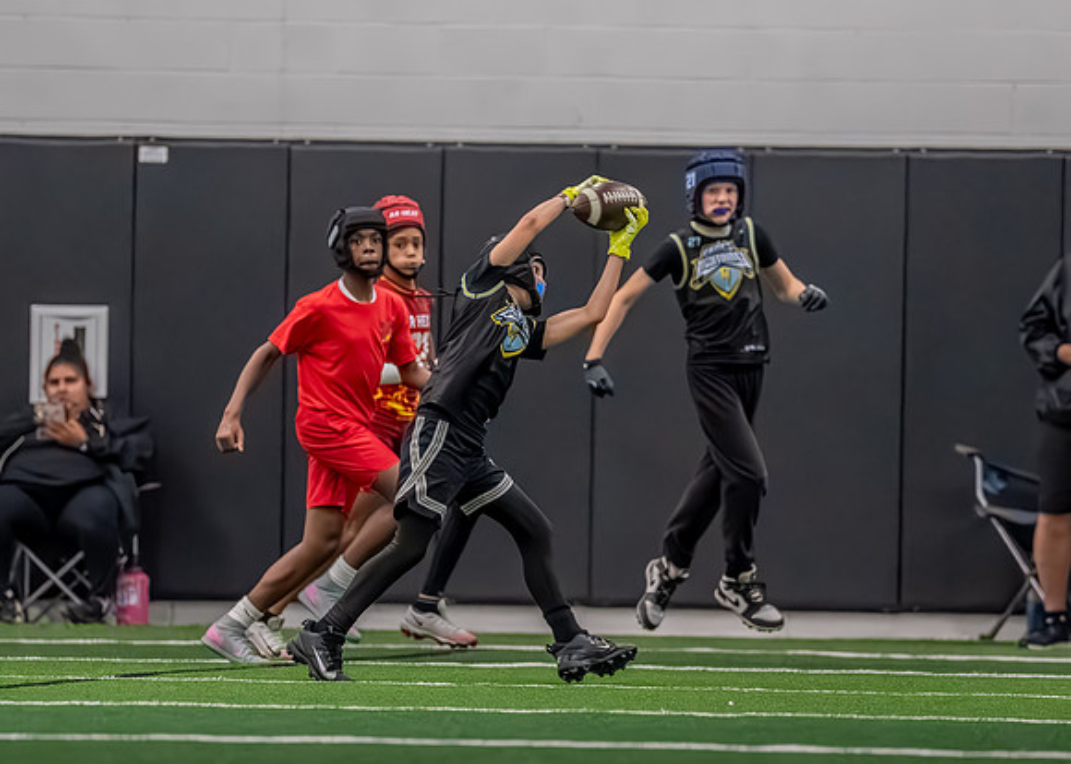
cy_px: 424
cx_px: 582
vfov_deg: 3.3
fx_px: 13279
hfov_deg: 4.6
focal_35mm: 437
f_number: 2.8
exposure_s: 1/1000
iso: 6400
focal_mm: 200
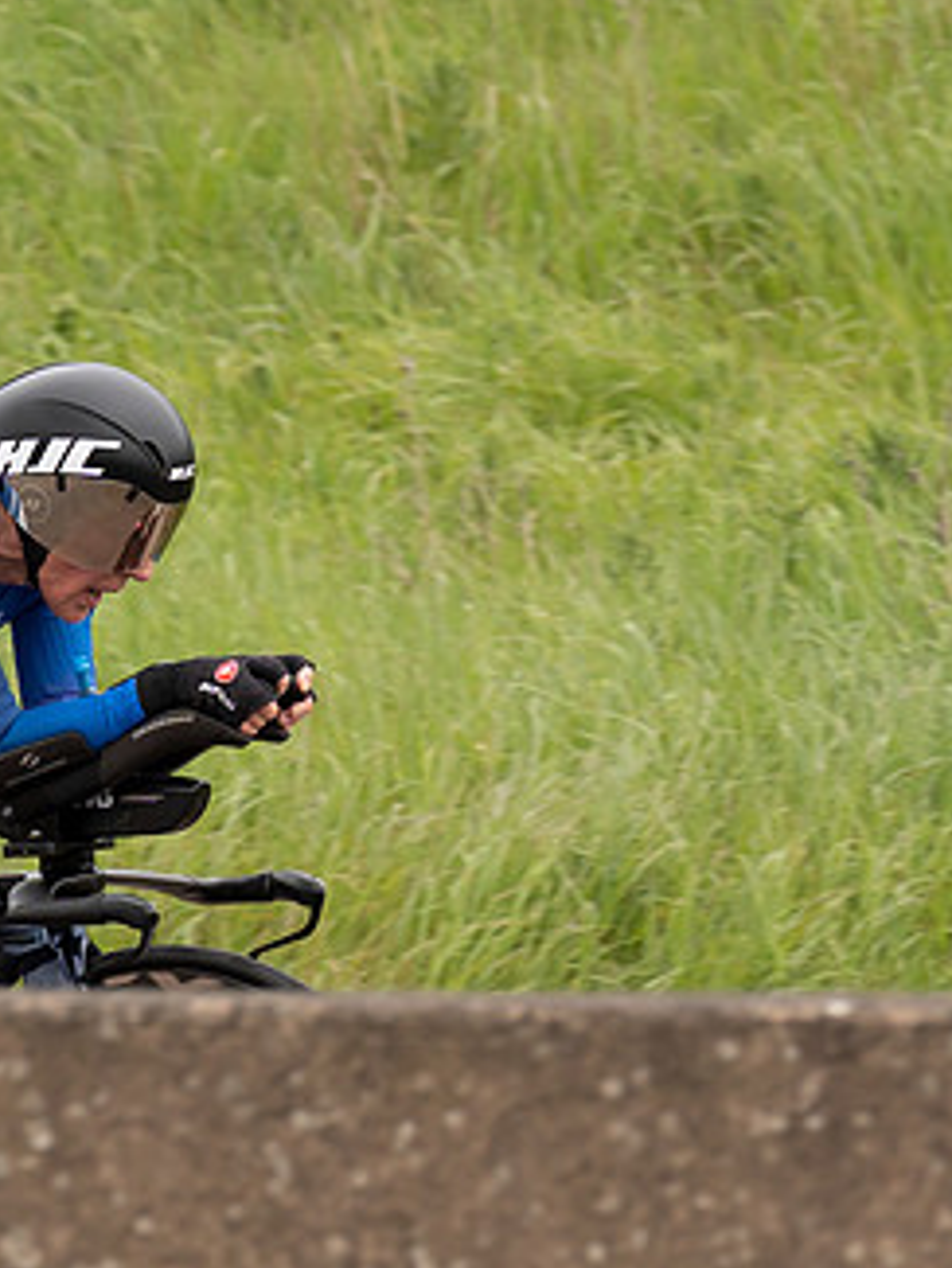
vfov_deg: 2.5
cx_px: -5
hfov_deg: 1.9
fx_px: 28840
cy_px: 483
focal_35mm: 787
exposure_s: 1/1000
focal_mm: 162
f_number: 4
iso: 250
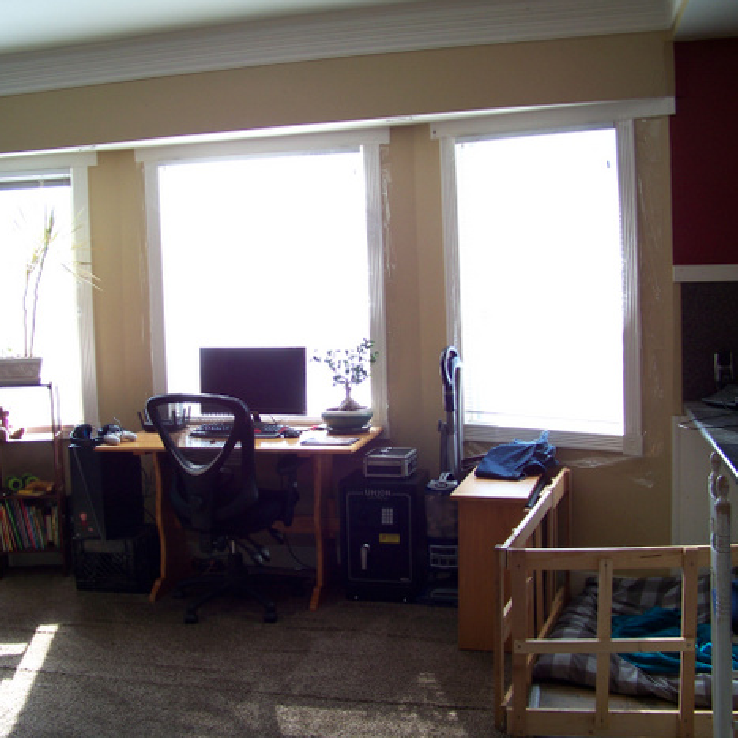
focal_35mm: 40
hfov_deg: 41.7
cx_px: 310
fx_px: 965
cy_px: 375
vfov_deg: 41.9
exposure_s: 1/100
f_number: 2.8
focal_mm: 5.85
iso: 64
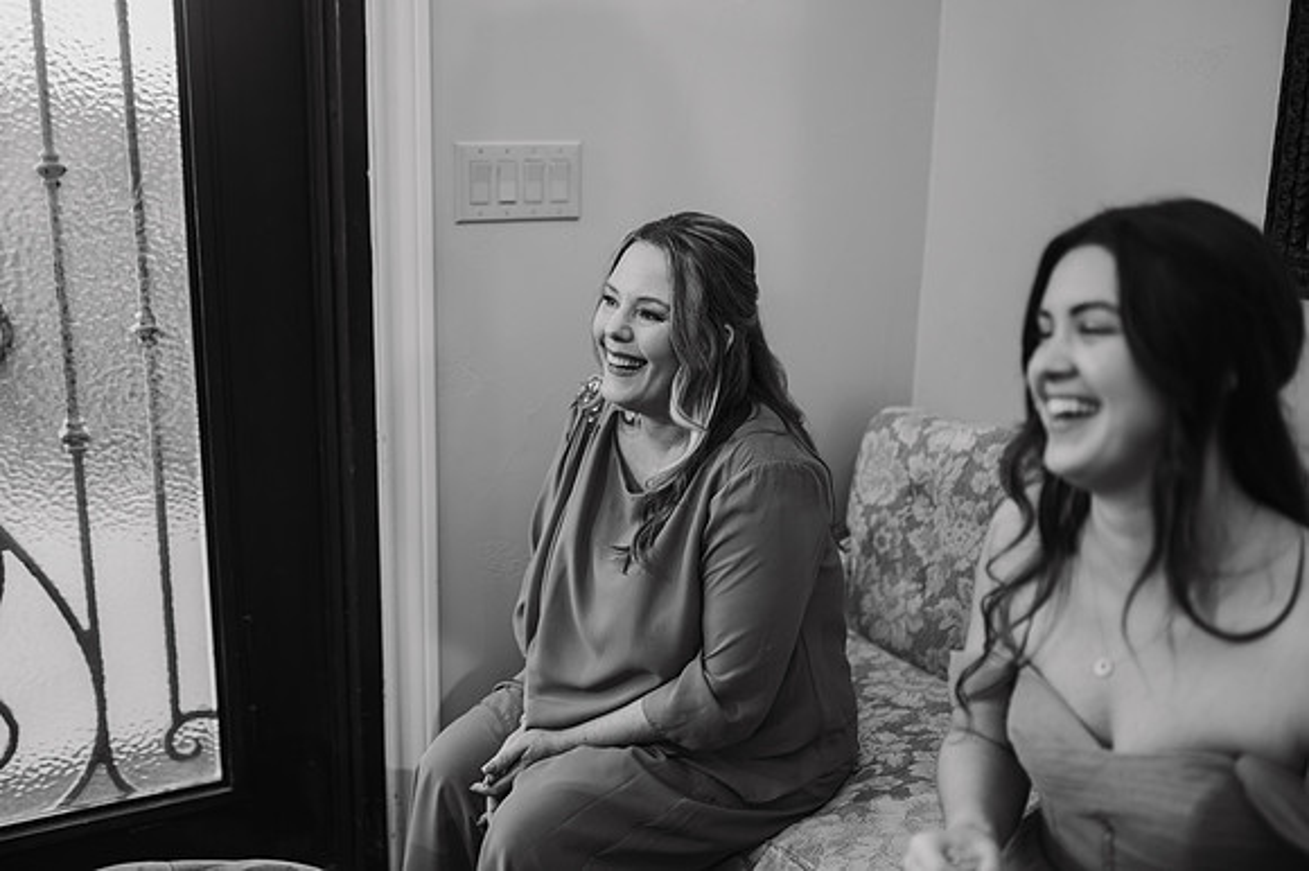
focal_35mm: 37
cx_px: 620
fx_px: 1349
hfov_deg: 51.7
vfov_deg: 35.8
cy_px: 413
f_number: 1.8
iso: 125
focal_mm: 35
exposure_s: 1/80
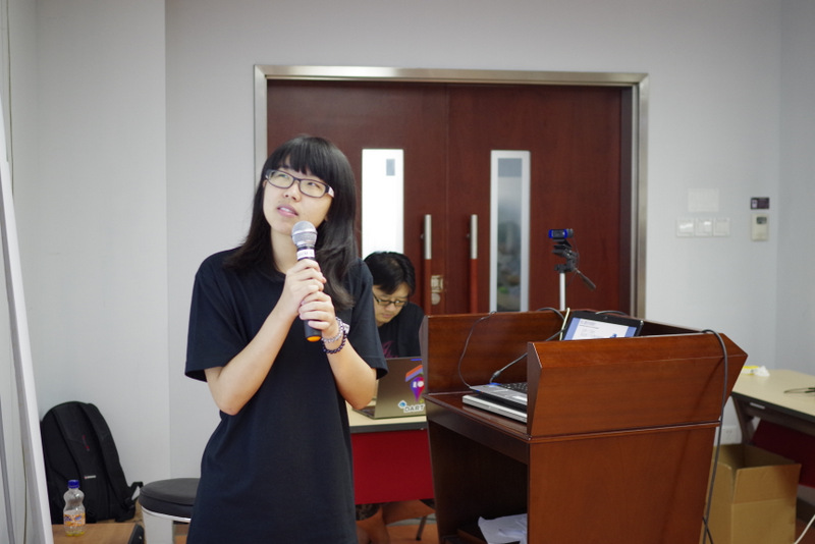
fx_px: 1178
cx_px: 408
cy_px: 272
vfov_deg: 26.0
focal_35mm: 52
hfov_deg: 38.2
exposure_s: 1/40
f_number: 2.4
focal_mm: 35
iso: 800
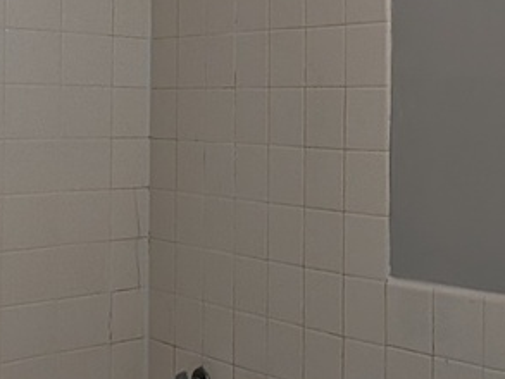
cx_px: 515
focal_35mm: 59
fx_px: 861
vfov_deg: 24.6
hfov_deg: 30.2
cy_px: 112
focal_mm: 2.02
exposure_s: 1/120
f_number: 1.7
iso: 77
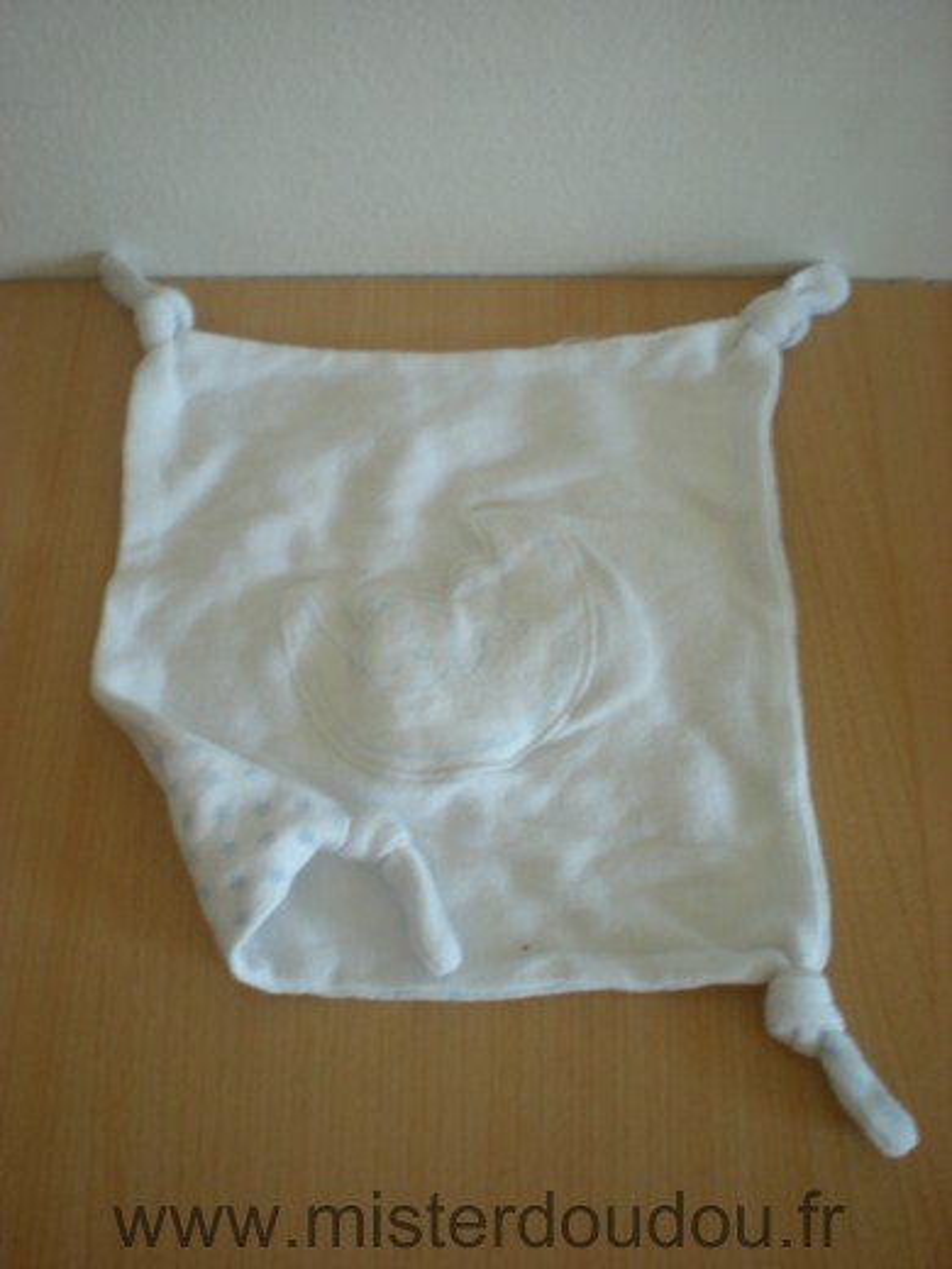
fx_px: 1393
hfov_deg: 37.7
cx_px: 476
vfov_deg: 49.0
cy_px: 634
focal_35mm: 38
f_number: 3.1
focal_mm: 6.3
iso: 200
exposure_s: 1/19
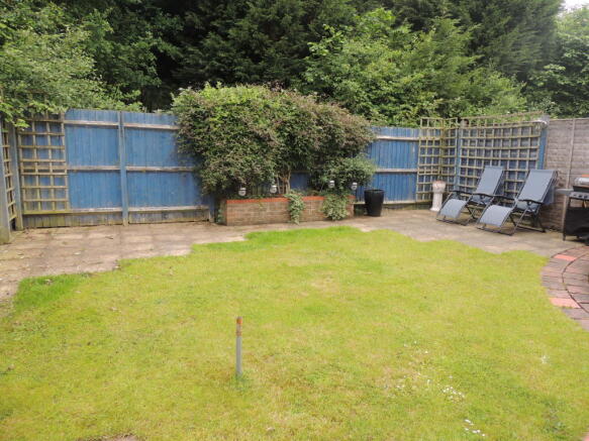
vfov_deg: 56.8
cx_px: 294
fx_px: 408
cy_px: 220
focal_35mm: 24
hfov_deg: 71.6
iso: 100
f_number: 3
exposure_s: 1/200
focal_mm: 4.3
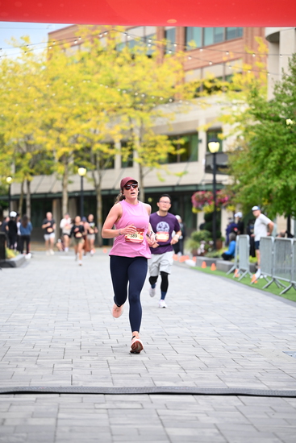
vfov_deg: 17.8
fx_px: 1417
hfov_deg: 11.9
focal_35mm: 115
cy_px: 222
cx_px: 148
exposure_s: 1/1600
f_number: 2.8
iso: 640
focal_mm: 115
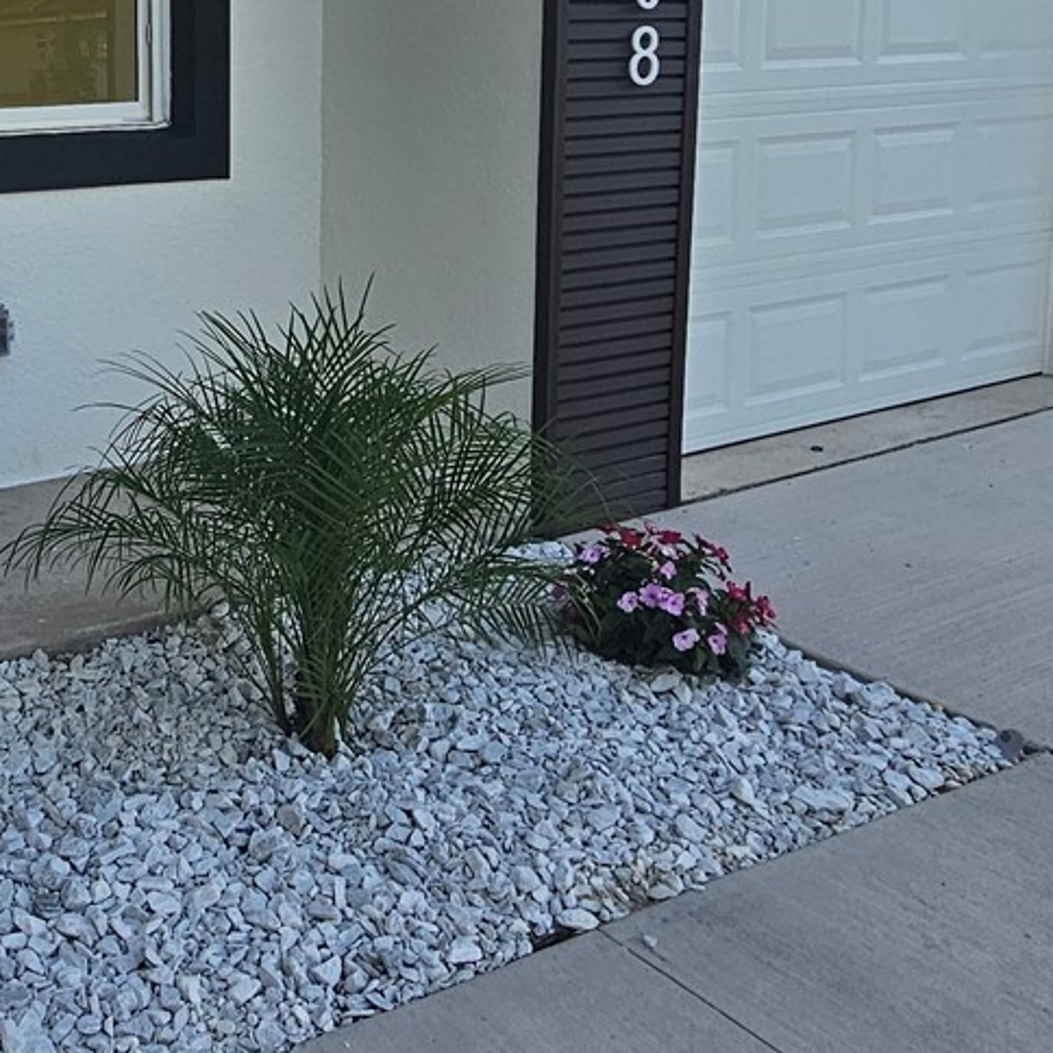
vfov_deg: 41.5
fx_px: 1308
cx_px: 39
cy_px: 174
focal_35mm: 38
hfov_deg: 39.5
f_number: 2.2
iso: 50
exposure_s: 1/322
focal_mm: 2.2
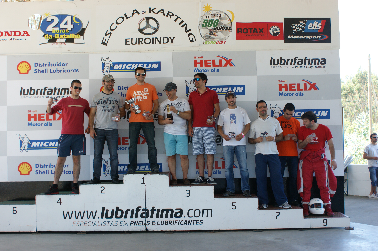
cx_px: 189
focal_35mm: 45
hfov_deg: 43.6
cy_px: 126
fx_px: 472
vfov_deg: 29.8
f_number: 5
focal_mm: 30
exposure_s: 1/50
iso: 125
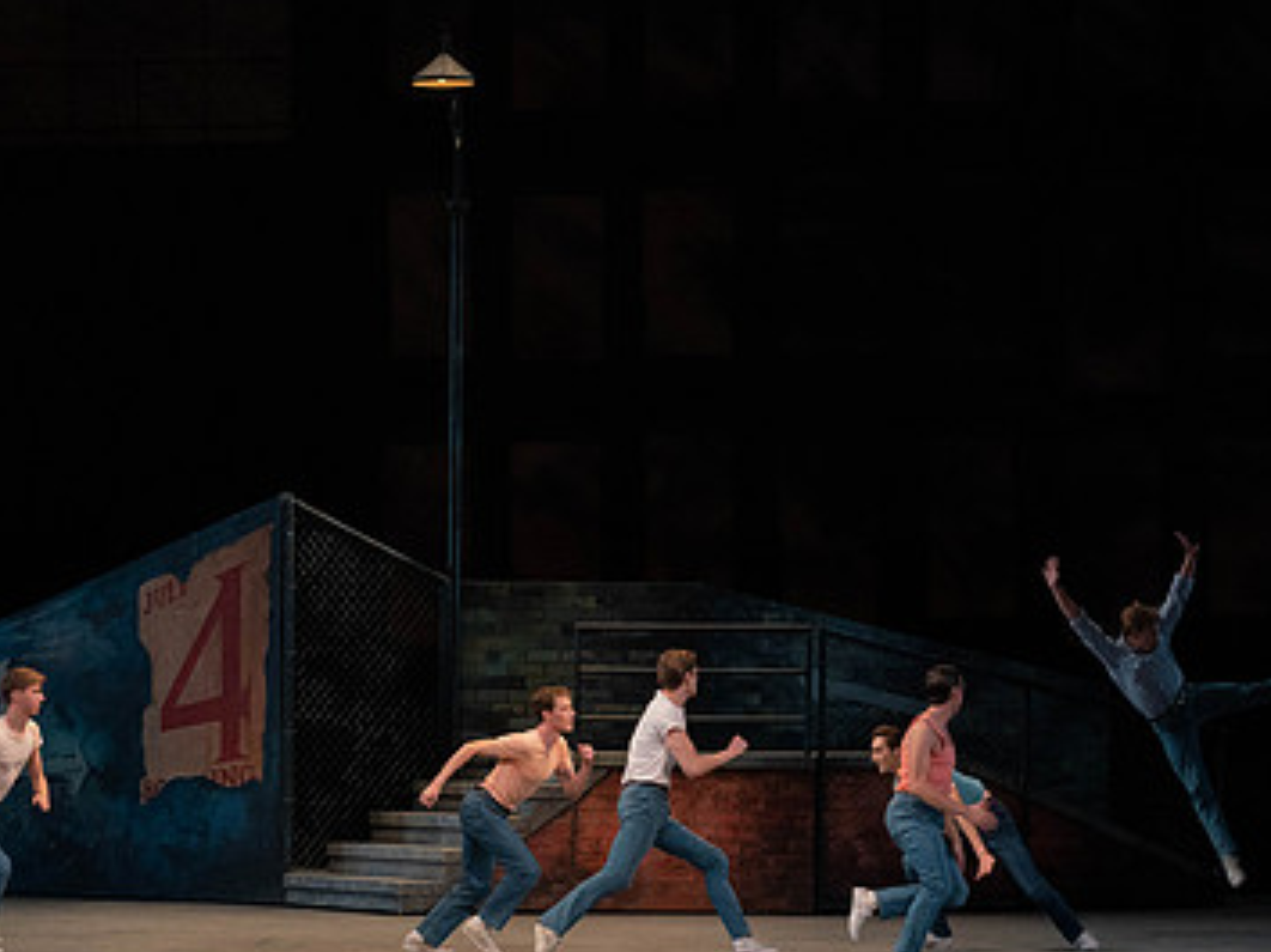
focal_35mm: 123
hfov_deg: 16.0
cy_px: 595
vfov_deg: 12.0
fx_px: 4513
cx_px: 463
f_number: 4.5
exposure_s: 1/400
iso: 3200
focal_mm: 78
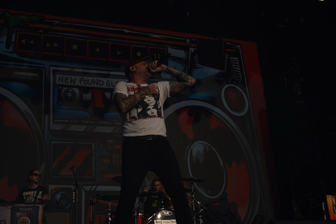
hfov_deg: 39.6
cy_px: 112
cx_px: 168
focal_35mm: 50
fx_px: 467
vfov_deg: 27.0
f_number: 8
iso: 100
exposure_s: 1/2000
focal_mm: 50
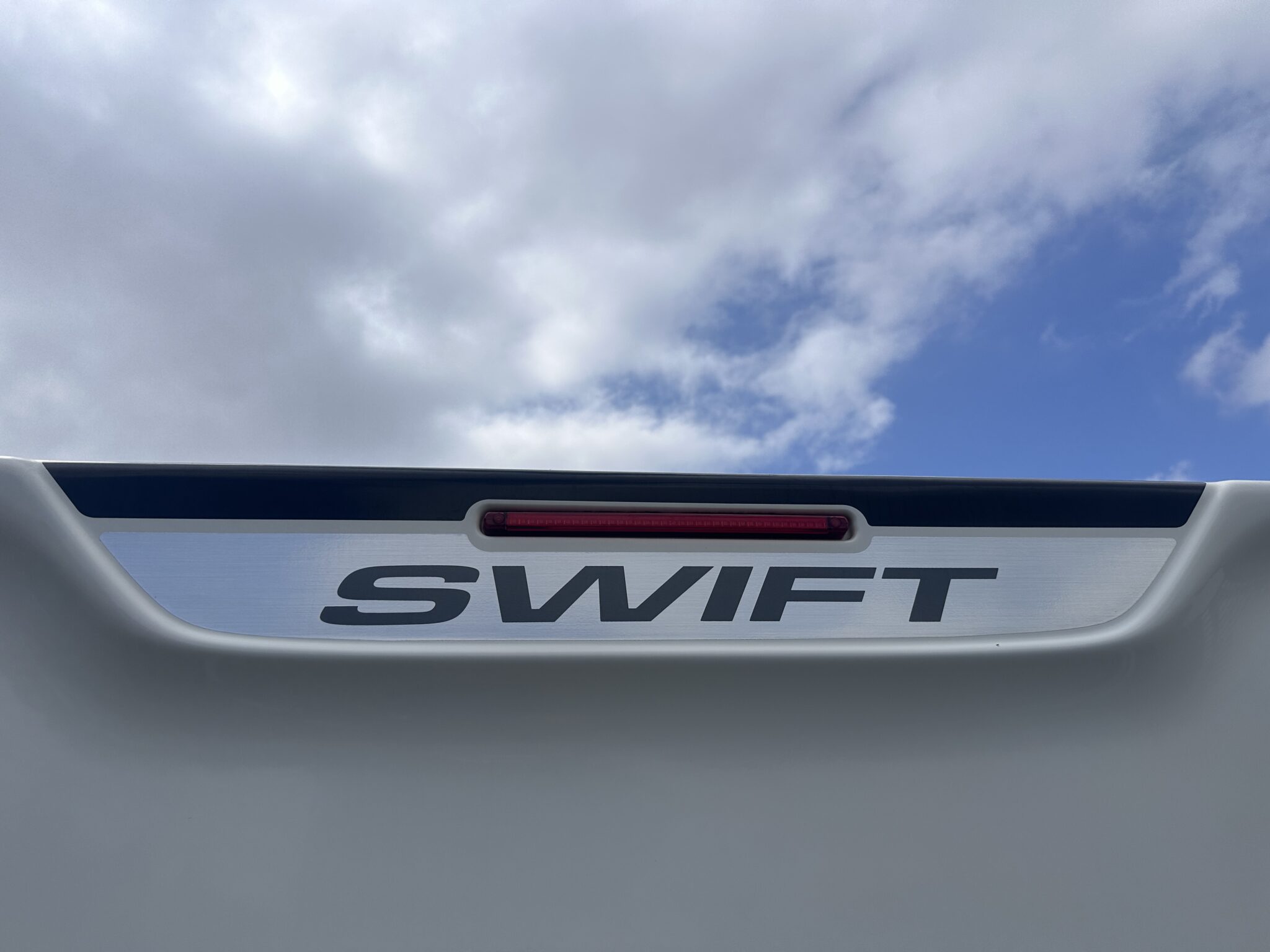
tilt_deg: +28.0
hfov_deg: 71.6
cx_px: 635
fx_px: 881
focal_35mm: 24
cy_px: 476
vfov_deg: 56.8
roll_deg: +2.5
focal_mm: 6.86
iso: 80
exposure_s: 1/13699
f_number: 1.78
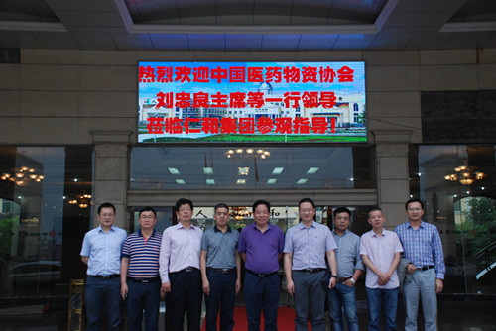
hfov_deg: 41.1
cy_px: 166
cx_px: 248
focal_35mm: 48
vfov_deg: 28.1
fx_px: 662
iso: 640
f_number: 4.2
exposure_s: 1/320
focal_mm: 32
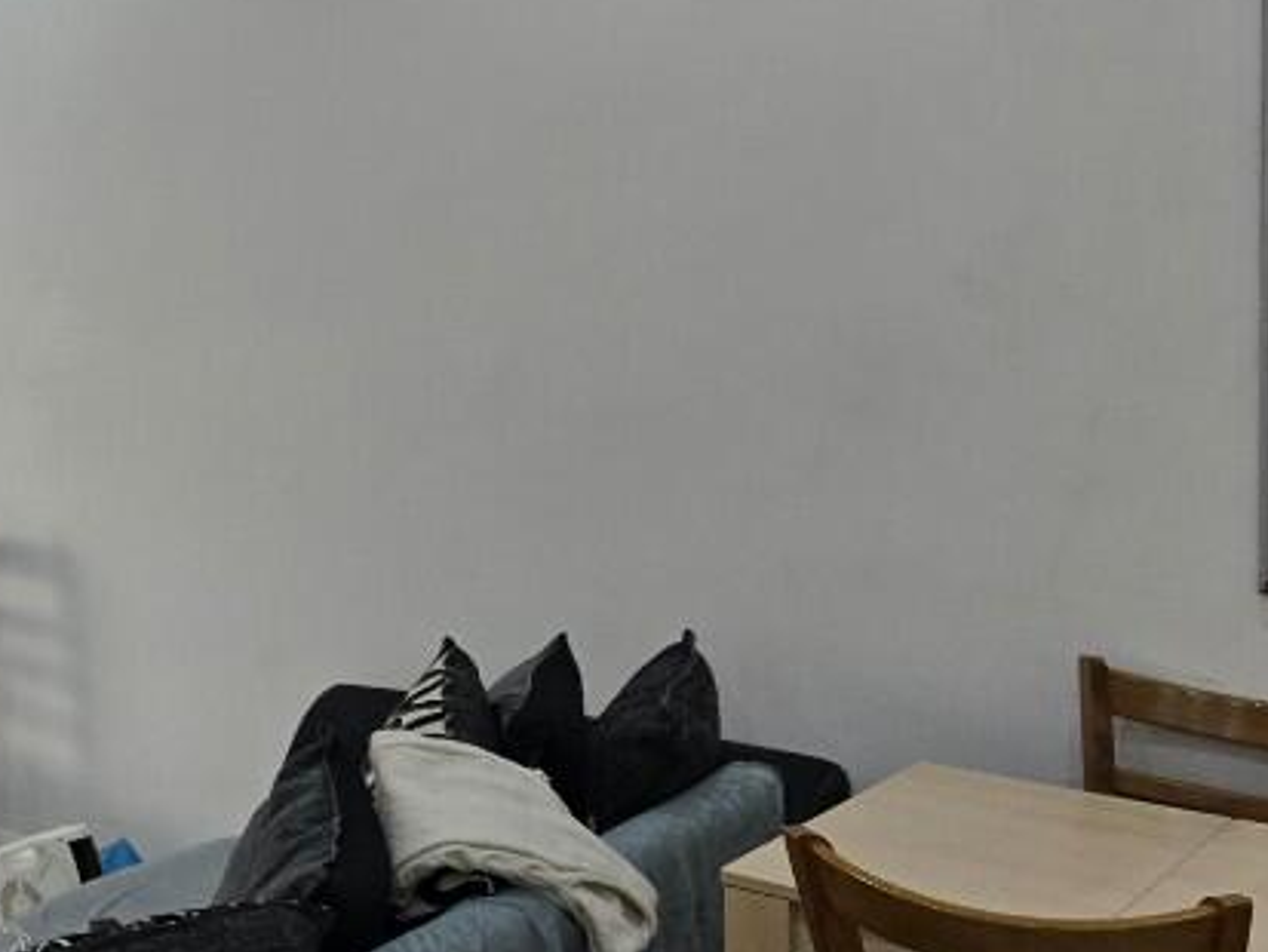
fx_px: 2089
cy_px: 273
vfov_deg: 25.5
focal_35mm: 57
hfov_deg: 30.1
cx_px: -144
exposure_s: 1/100
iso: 160
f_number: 1.7
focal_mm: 6.3
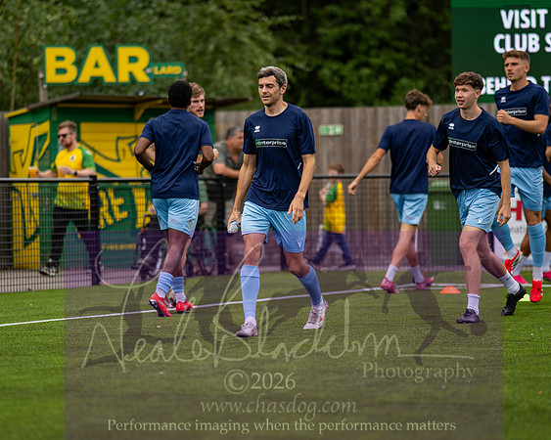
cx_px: 272
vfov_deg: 10.1
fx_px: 2480
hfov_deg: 12.7
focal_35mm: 152
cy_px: 220
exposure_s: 1/1000
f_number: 1.8
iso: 50
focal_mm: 135
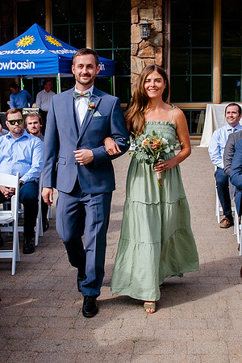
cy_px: 162
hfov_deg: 23.3
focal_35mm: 58
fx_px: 588
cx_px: 117
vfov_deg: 34.3
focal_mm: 24
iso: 200
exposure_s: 1/1250
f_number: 4.5
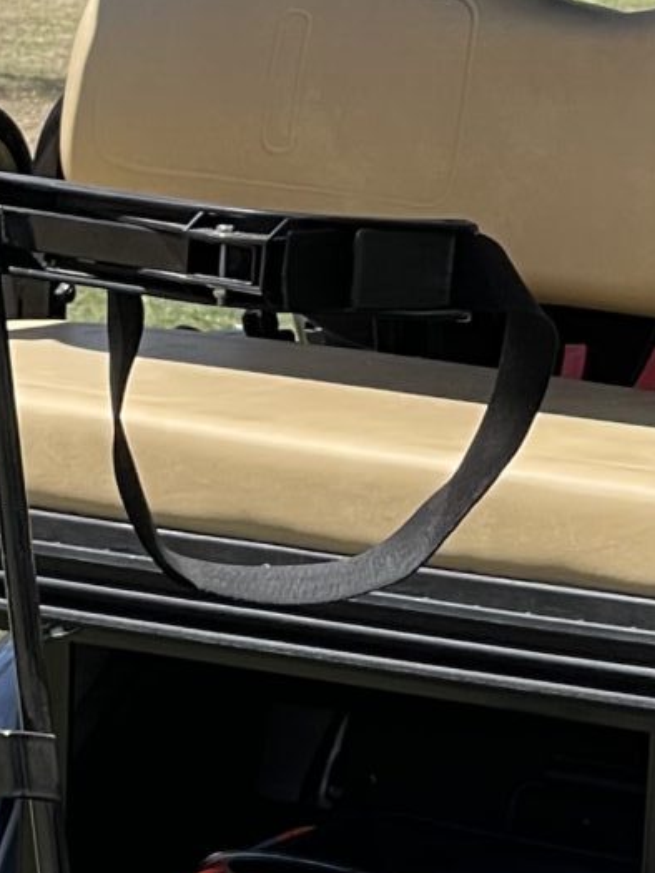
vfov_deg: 6.3
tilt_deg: -3.8
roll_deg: +1.5
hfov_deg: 4.8
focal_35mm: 312
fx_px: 7868
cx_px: 778
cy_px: -7
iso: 20
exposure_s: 1/412
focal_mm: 7.5
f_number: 2.2
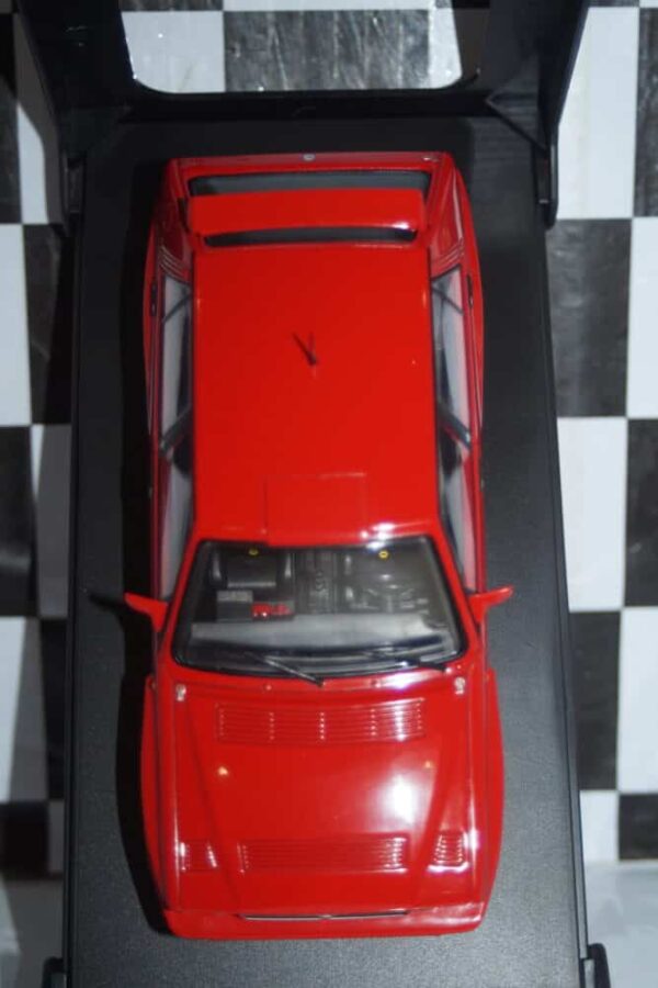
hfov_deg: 20.2
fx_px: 1850
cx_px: 329
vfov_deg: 29.9
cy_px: 494
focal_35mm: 68
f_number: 4.5
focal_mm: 45
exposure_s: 1/80
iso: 125
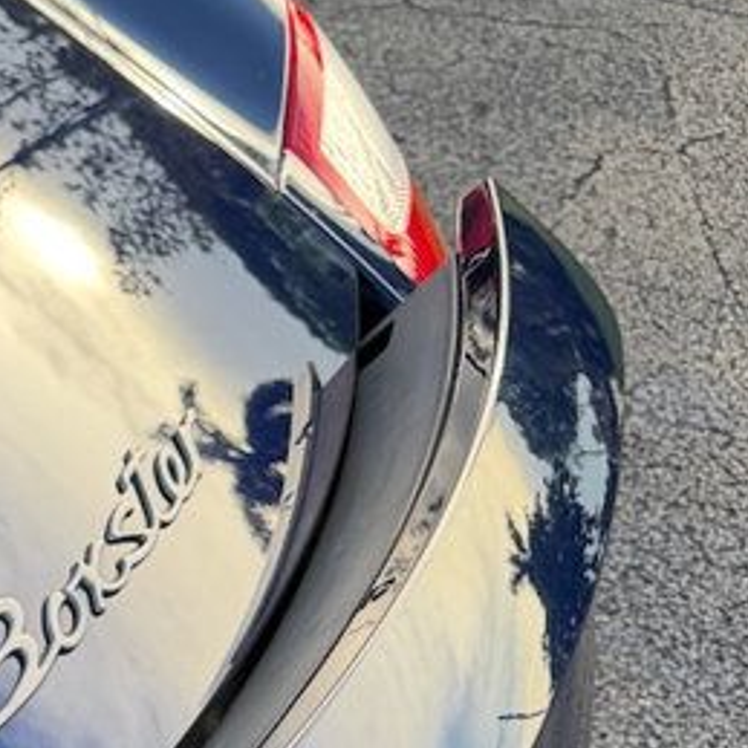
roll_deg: -1.8
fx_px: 2054
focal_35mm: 84
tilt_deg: -39.0
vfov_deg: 20.1
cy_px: 708
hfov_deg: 17.5
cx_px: -514
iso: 80
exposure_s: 1/323
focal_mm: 6.76
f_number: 1.78
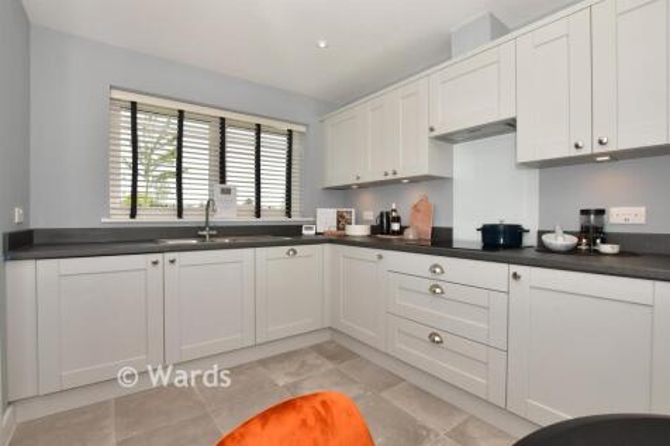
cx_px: 335
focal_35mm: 15
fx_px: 279
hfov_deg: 100.4
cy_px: 223
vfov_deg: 77.3
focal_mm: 10
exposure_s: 1/250
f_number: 8
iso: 400
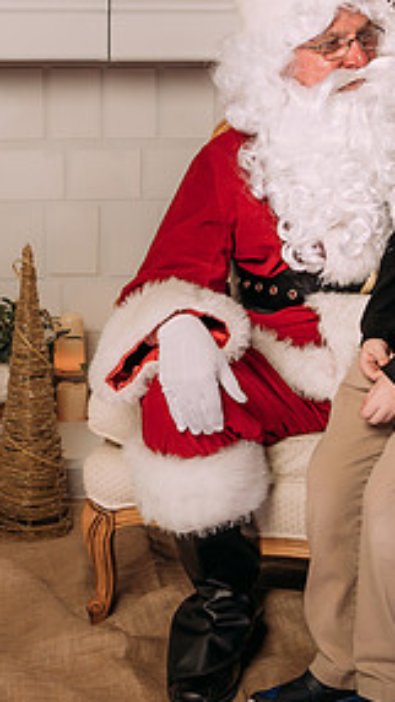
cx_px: 156
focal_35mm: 84
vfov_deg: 25.2
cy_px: 276
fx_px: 1563
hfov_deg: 14.4
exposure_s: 1/100
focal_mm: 35
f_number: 5.6
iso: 100
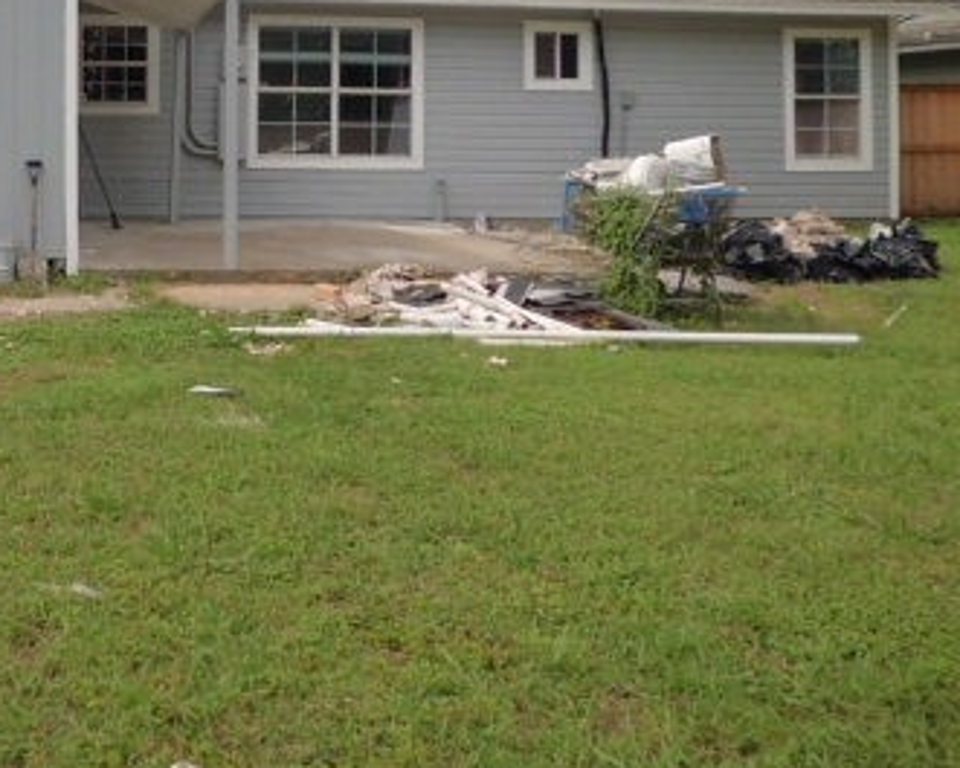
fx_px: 1393
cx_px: 148
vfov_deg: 29.9
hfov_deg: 36.3
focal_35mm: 49
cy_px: 125
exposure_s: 1/125
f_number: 8
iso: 100
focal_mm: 4.6
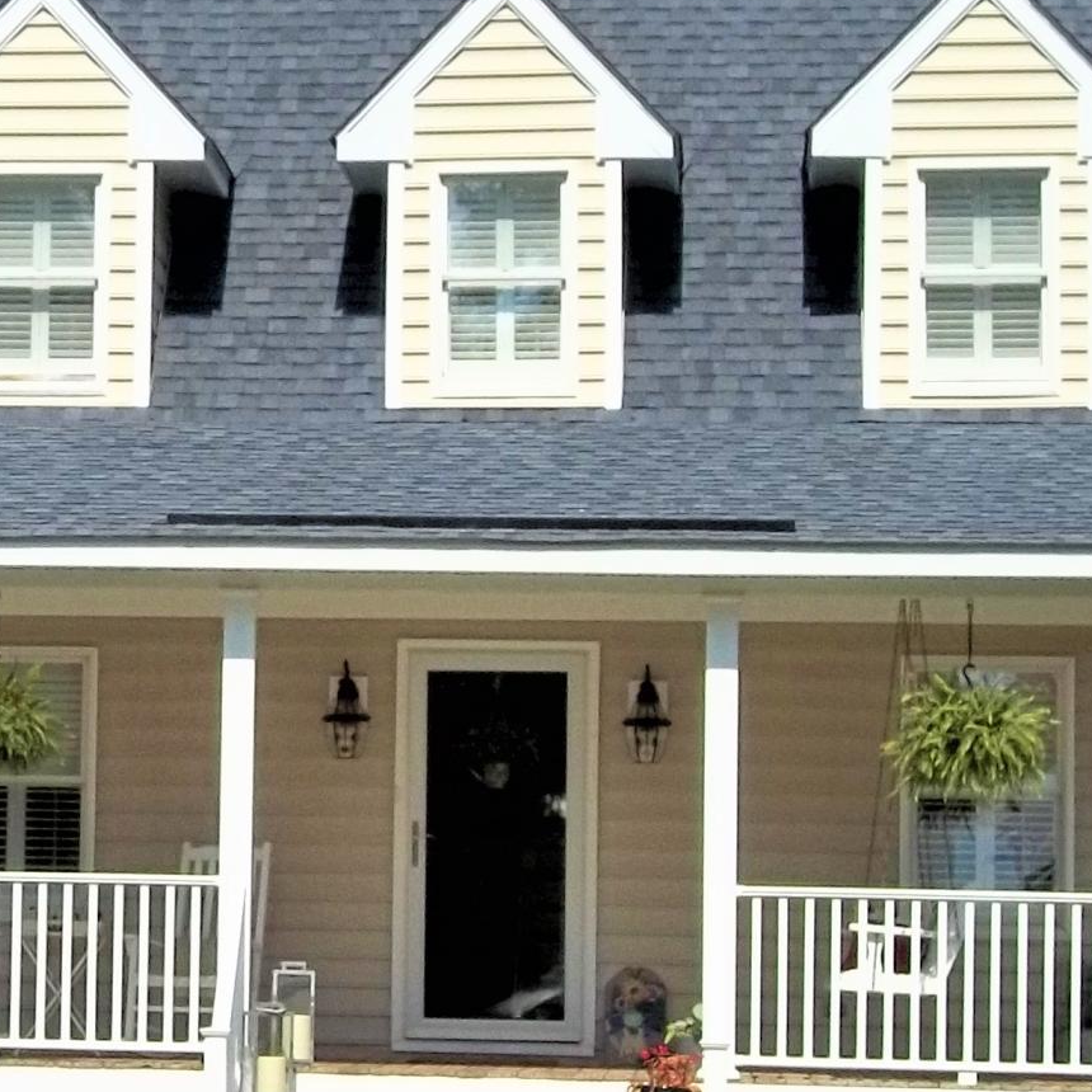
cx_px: -236
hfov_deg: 11.3
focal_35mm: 151
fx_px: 5389
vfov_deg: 11.6
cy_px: 576
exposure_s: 1/200
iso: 64
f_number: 11.1
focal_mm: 8.8
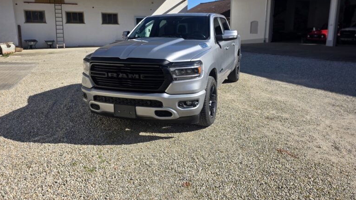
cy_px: 74
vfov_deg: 44.0
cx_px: 179
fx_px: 245
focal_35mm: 26
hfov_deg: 71.9
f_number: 1.7
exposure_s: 1/4889
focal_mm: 6.25
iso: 80
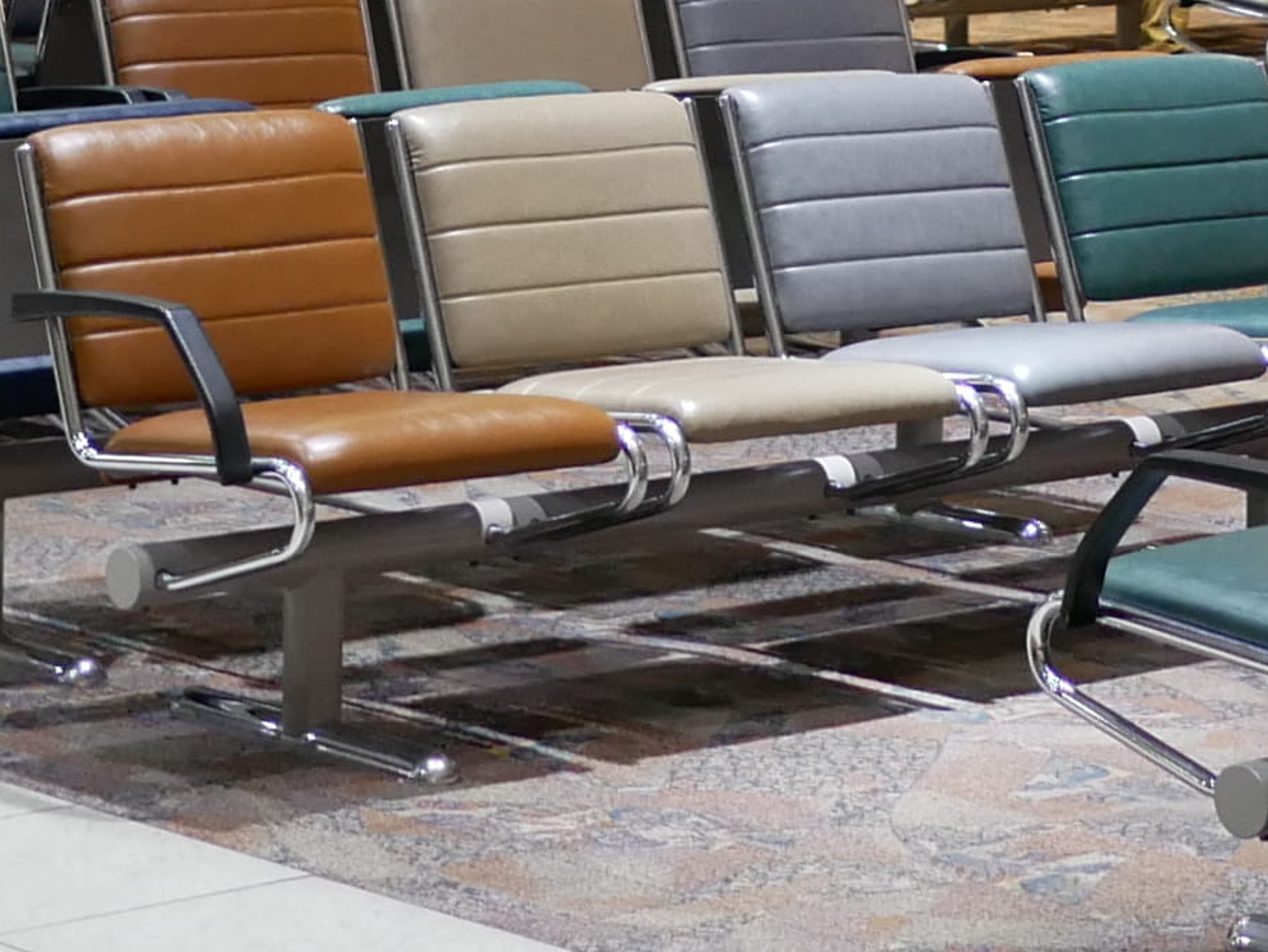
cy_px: -764
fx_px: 5534
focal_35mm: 151
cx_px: 640
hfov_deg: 13.1
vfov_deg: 9.4
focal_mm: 15
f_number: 1.7
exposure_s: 1/60
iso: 640
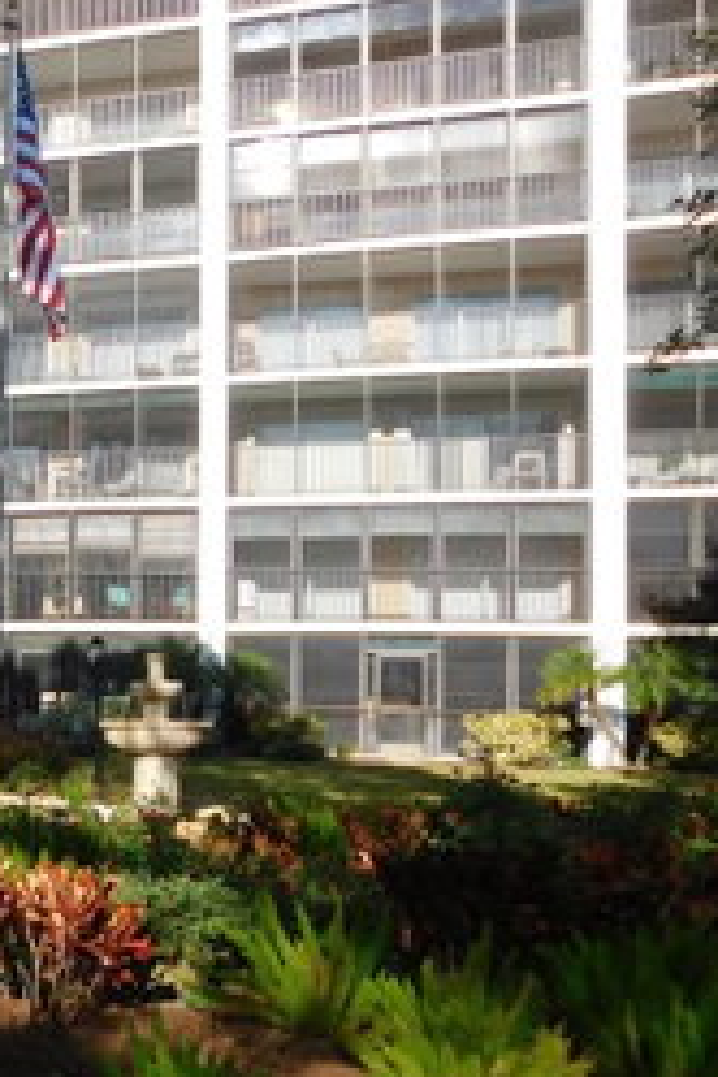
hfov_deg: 29.5
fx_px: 1226
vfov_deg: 47.1
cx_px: -67
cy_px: 653
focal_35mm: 41
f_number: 3
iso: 125
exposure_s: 1/1250
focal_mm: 4
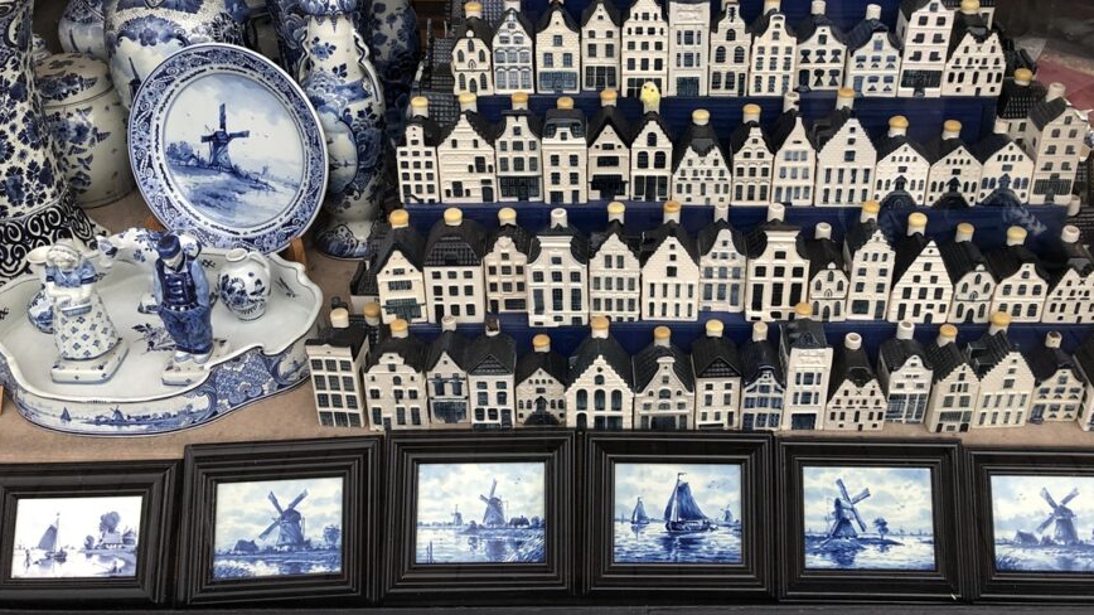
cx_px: 638
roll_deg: +0.1
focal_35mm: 36
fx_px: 1044
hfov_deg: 55.0
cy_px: 141
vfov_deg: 32.1
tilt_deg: -29.7
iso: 20
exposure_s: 1/50
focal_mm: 3.99
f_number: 1.8
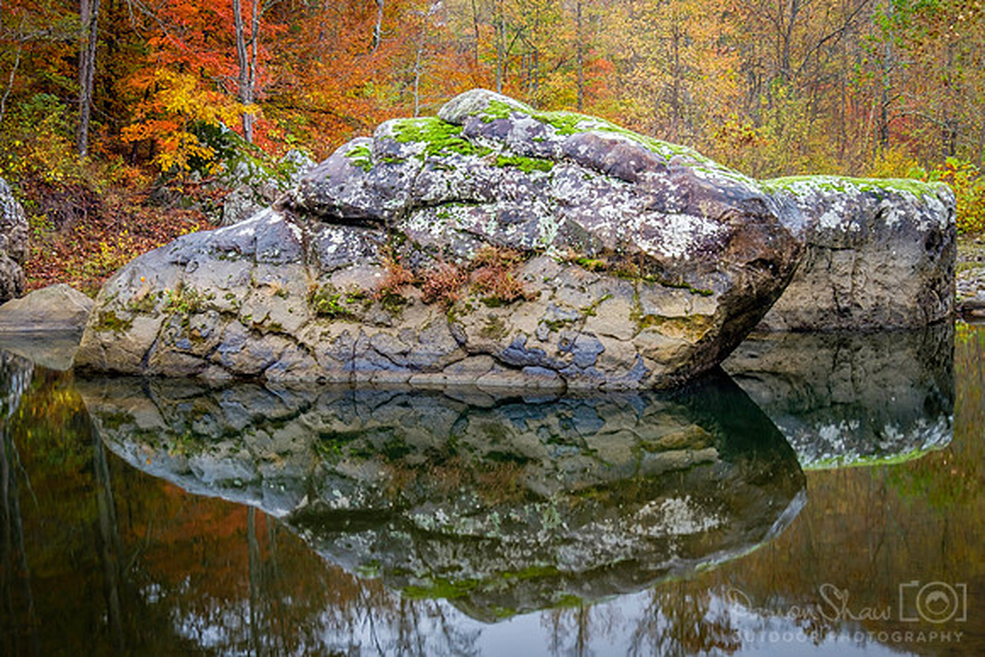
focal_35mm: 52
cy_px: 328
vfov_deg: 26.0
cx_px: 492
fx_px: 1423
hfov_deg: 38.2
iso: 400
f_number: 9
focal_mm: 34.5
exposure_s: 1/8
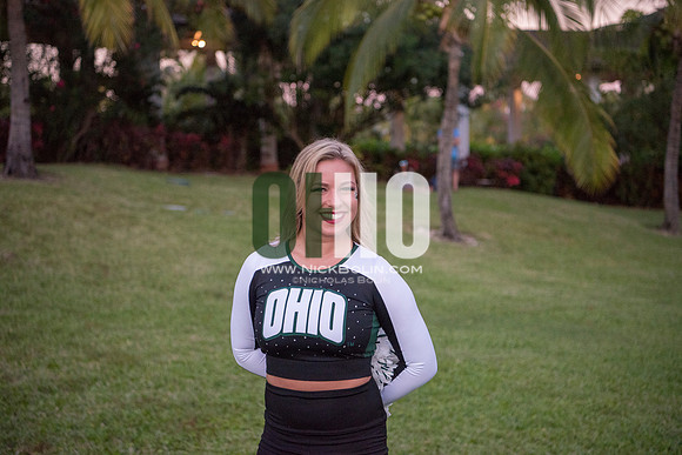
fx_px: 1042
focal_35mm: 55
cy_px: 228
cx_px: 341
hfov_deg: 36.2
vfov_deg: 24.6
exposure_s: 1/1600
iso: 2000
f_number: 3.2
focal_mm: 55
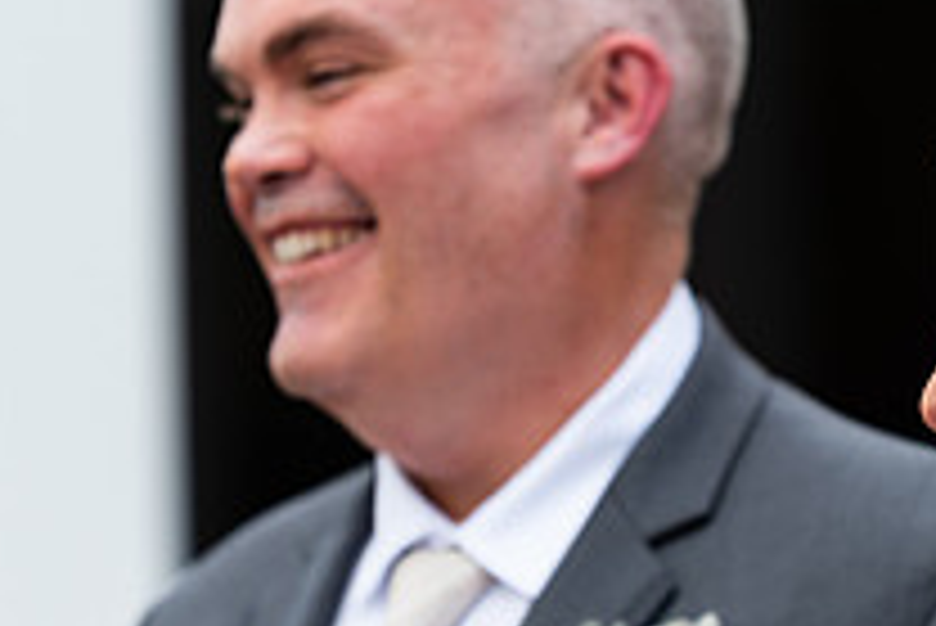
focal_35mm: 557
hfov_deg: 3.7
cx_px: 711
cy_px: 466
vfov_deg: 2.5
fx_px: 14492
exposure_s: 1/800
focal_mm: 200
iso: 64
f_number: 2.8
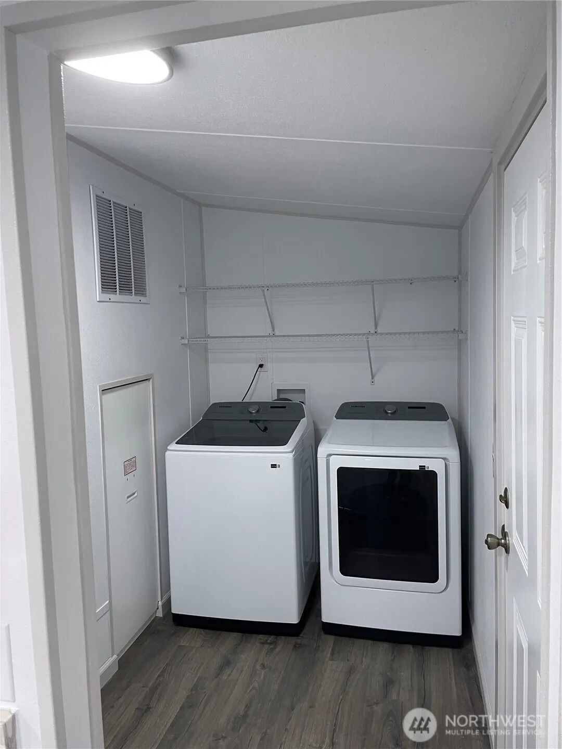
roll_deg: +1.8
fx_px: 563
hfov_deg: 53.1
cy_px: 374
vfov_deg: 67.3
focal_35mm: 26
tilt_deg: -4.8
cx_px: 281
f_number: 1.6
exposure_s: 1/60
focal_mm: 4.2
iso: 100
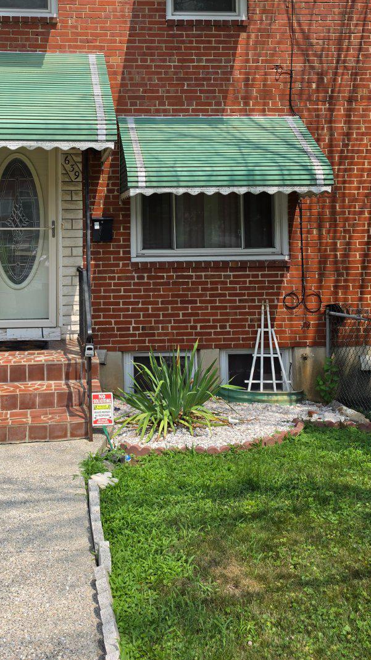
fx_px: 630
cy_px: 224
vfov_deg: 54.3
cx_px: 109
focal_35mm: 36
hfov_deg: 32.4
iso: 64
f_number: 1.4
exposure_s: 1/6571
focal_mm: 6.5
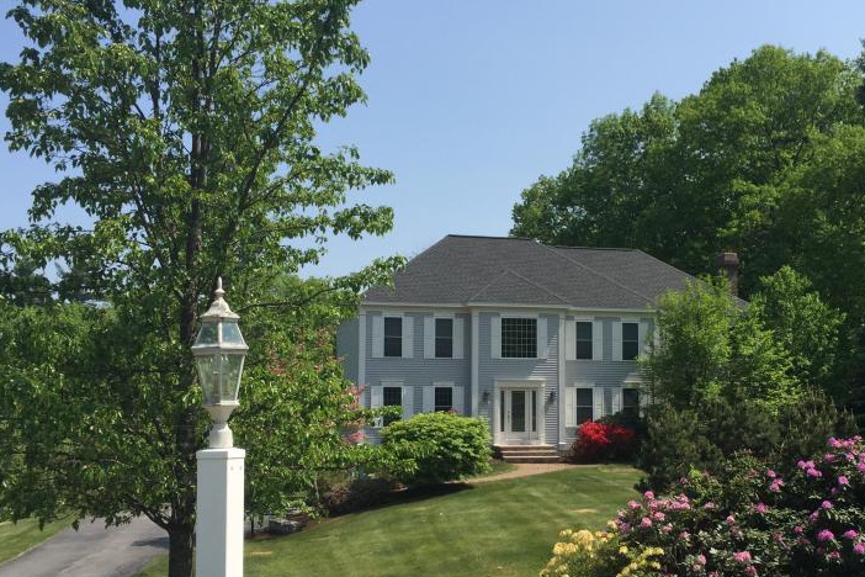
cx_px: 527
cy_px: 345
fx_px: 1057
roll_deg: -0.7
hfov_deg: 44.2
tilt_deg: +3.8
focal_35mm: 44
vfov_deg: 30.4
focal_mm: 4.15
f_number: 2.2
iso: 32
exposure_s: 1/1980
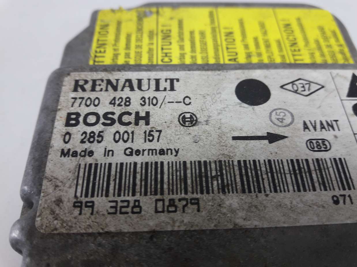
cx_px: 178
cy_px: 134
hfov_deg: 63.5
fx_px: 289
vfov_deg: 49.7
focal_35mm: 28
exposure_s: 1/50
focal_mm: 3.7
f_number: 1.9
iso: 40
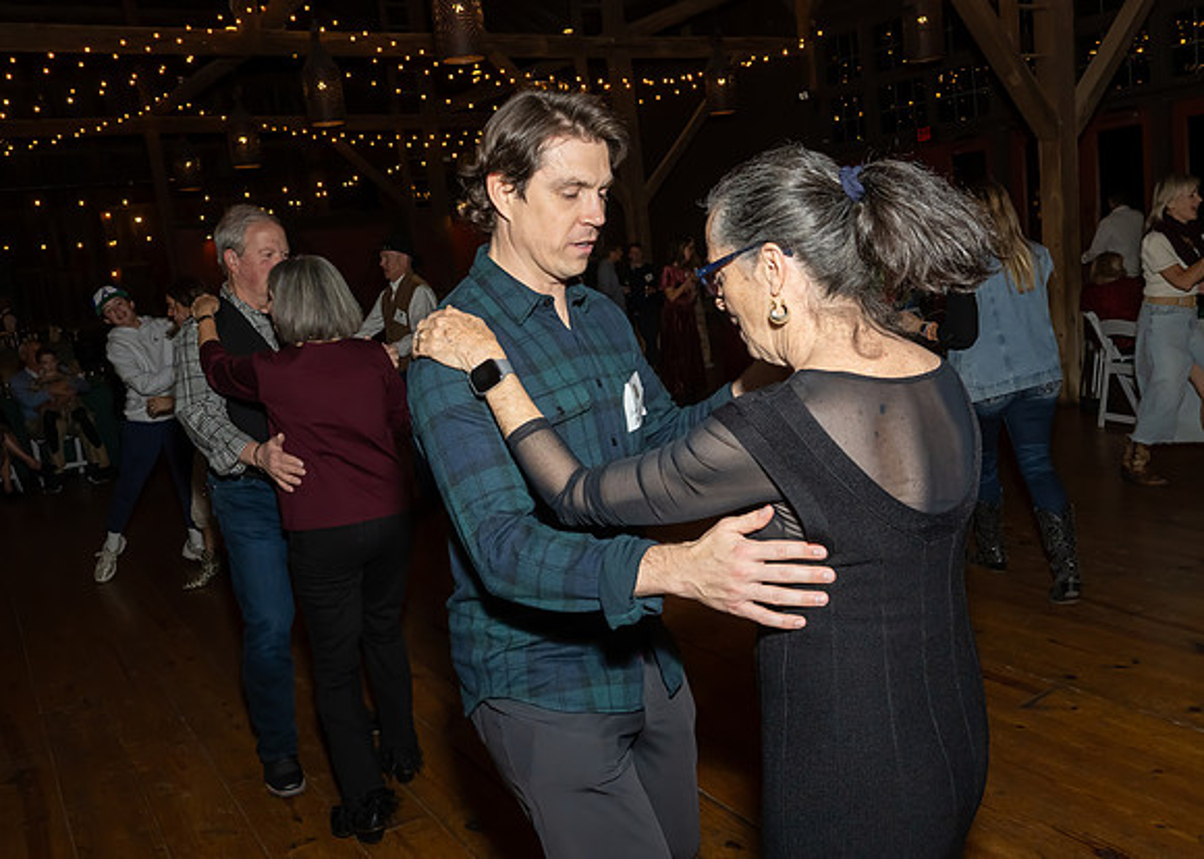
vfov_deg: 45.9
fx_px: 1014
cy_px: 405
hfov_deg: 61.3
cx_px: 630
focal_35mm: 30
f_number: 8
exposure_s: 1/250
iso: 640
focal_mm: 17
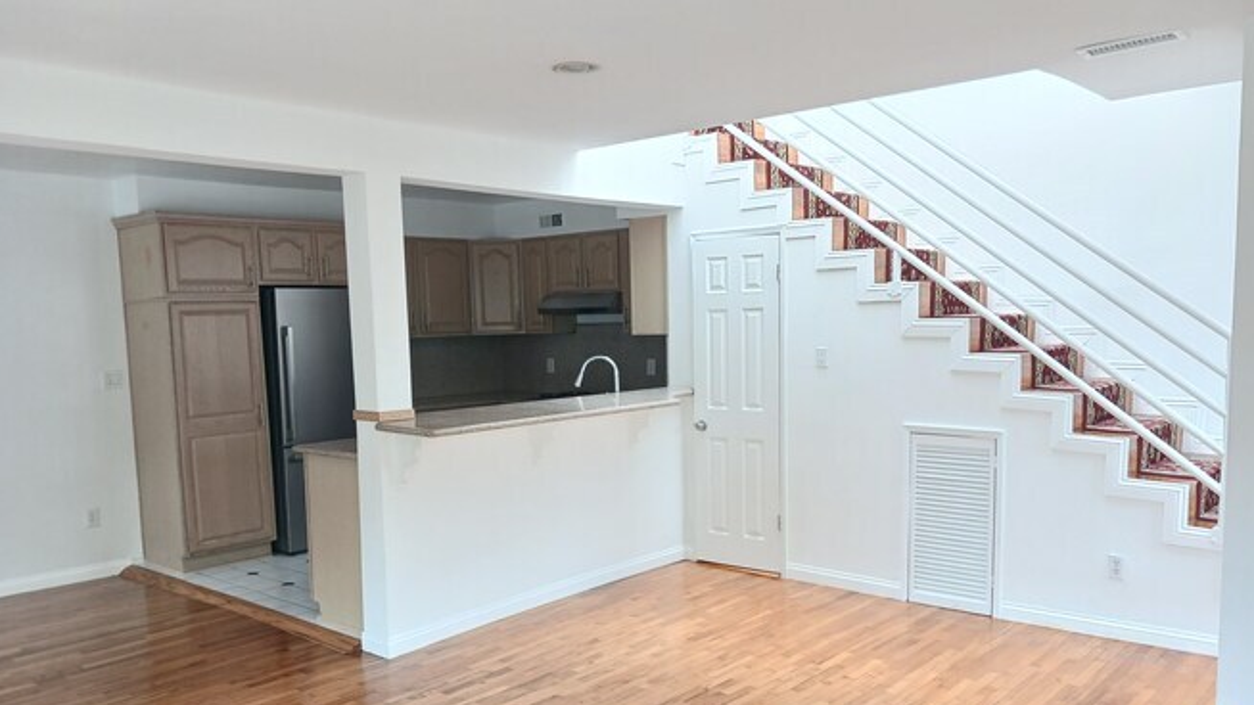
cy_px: 414
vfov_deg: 38.8
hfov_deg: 64.3
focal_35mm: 30
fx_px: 998
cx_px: 624
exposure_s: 1/50
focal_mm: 4
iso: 160
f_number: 1.8
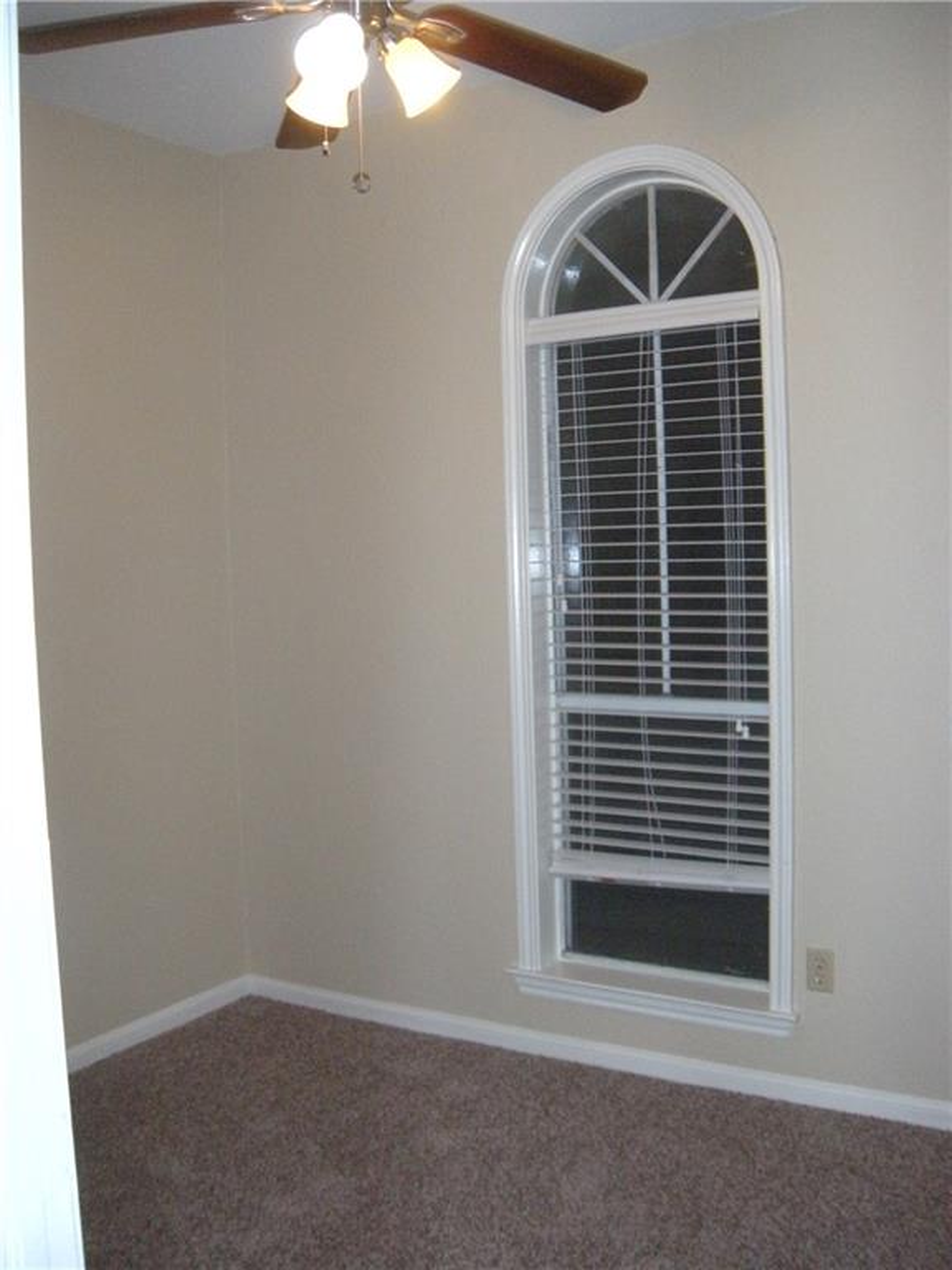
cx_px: 476
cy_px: 635
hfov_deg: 40.7
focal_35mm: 35
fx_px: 1283
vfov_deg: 52.6
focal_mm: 5.9
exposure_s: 1/60
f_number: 3.8
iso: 400
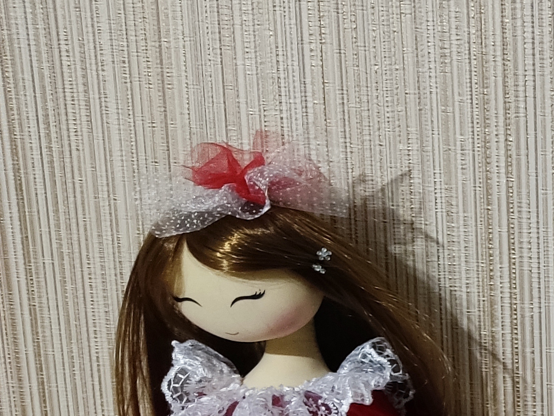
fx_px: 1312
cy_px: 373
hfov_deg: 19.6
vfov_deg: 17.7
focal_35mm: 82
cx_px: 906
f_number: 1.79
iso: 890
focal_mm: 4.71
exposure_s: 1/33
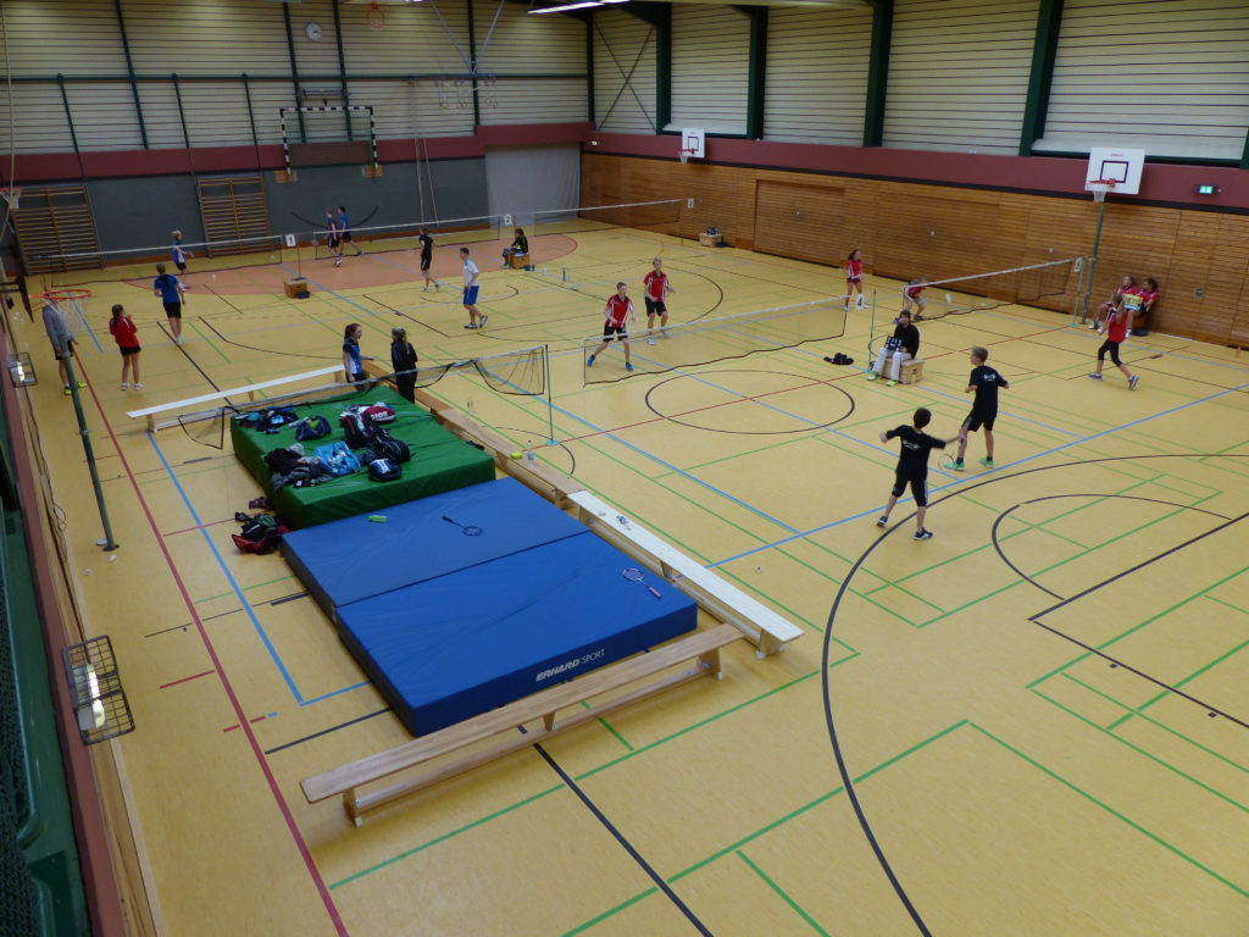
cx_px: 624
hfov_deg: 69.4
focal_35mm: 25
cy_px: 468
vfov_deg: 54.9
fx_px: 902
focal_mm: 4.5
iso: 100
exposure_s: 1/60
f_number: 2.8
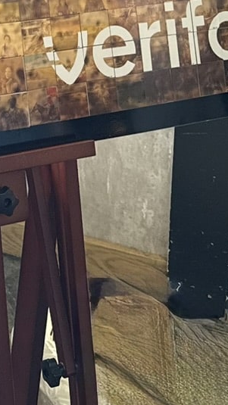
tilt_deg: -9.4
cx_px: -114
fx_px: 1075
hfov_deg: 11.6
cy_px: -207
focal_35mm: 100
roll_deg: -0.4
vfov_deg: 18.8
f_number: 1.78
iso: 200
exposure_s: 1/121
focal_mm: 6.76
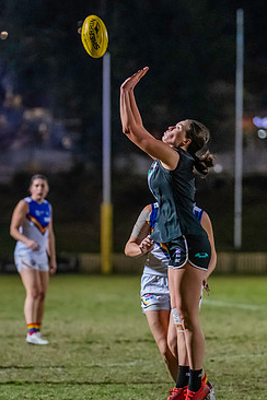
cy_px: 231
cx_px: 183
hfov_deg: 4.1
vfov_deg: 6.2
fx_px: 3727
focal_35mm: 335
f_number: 2.8
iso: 10000
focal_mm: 170
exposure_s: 1/1000
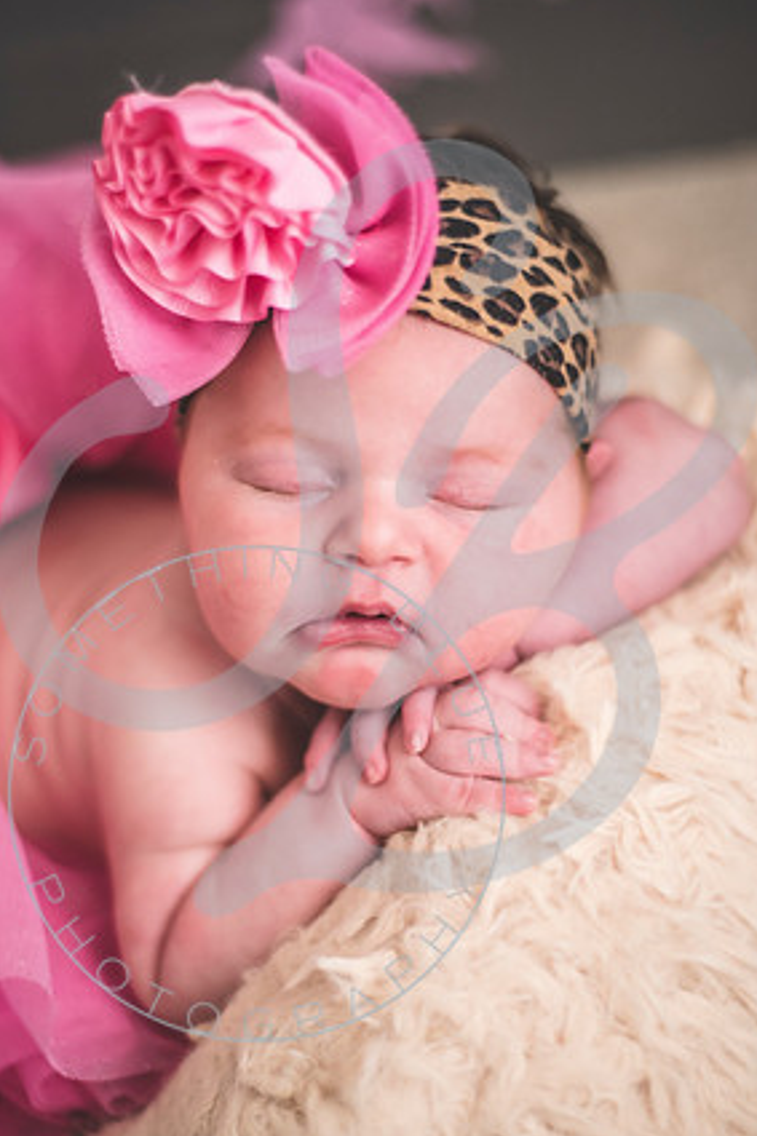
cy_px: 591
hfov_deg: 25.5
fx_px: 1673
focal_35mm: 53
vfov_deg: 37.5
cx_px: 377
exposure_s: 1/125
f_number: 1.8
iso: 1250
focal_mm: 50
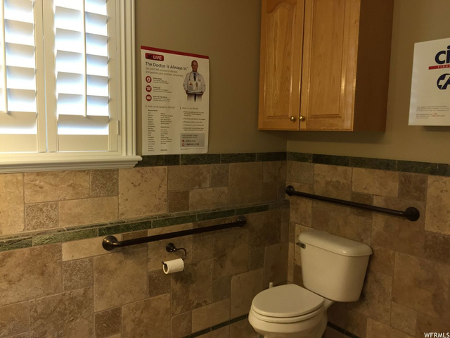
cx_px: 225
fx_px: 377
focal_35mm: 29
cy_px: 169
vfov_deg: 48.2
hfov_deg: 61.7
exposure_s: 1/30
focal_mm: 4.15
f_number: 2.2
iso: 80
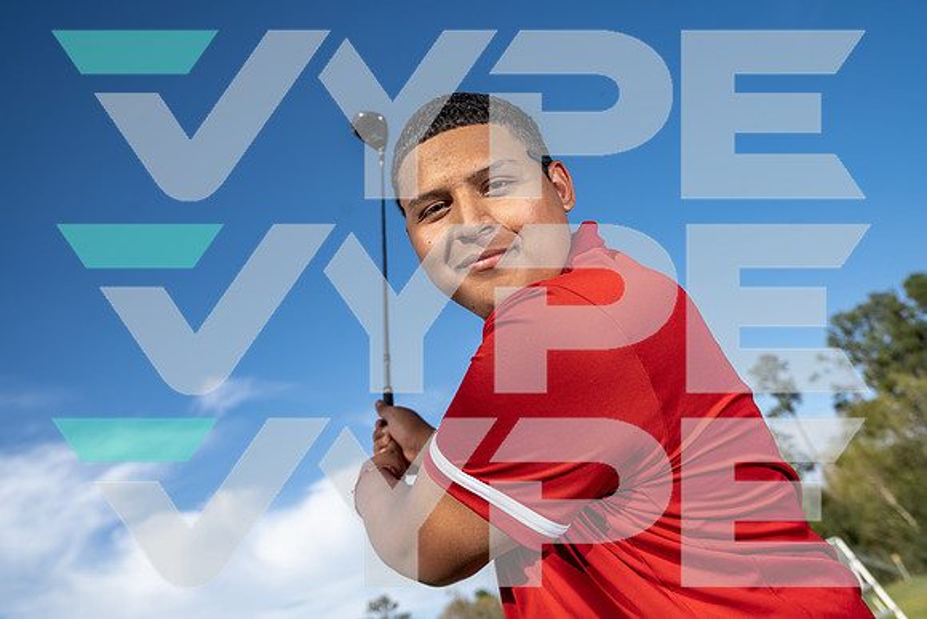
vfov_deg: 38.9
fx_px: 876
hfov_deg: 55.8
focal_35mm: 34
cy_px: 310
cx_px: 464
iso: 100
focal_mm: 34
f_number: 5.6
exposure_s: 1/250
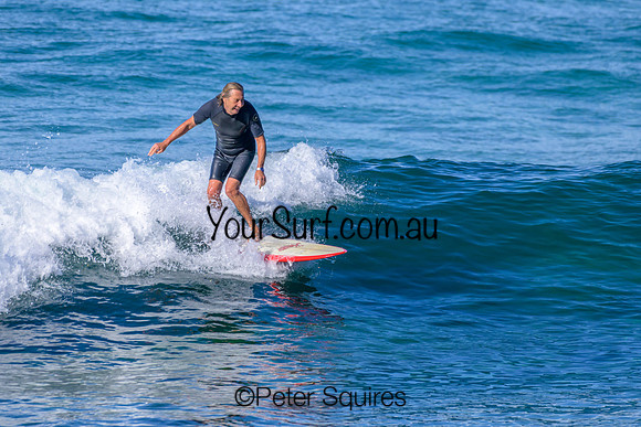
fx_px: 12192
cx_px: 305
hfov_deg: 3.0
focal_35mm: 685
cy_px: 216
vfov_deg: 2.0
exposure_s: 1/2500
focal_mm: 500
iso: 320
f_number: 5.6
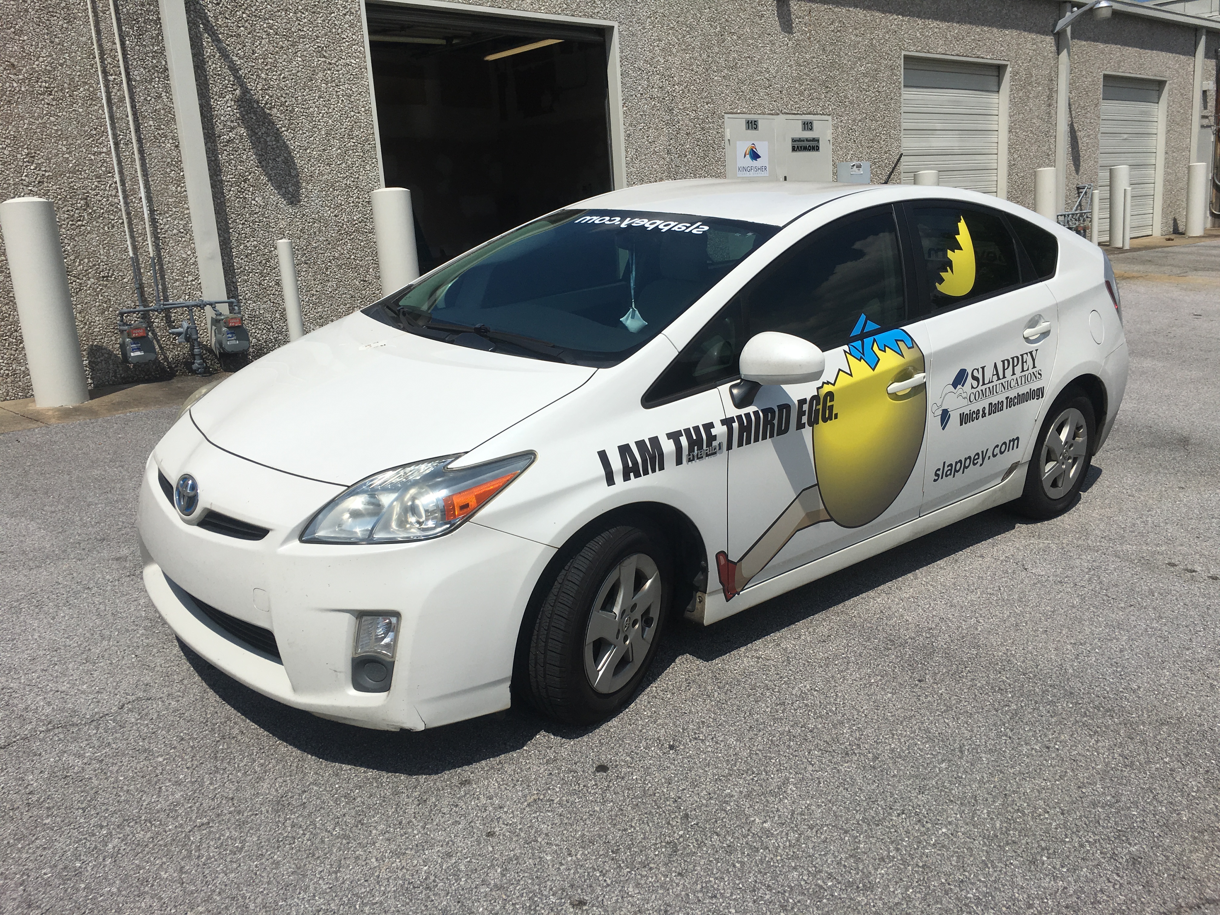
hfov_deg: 61.7
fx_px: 1022
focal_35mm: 29
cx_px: 610
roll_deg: +2.9
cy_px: 458
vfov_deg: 48.2
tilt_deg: -11.4
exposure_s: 1/4274
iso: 25
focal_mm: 4.15
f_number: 2.2
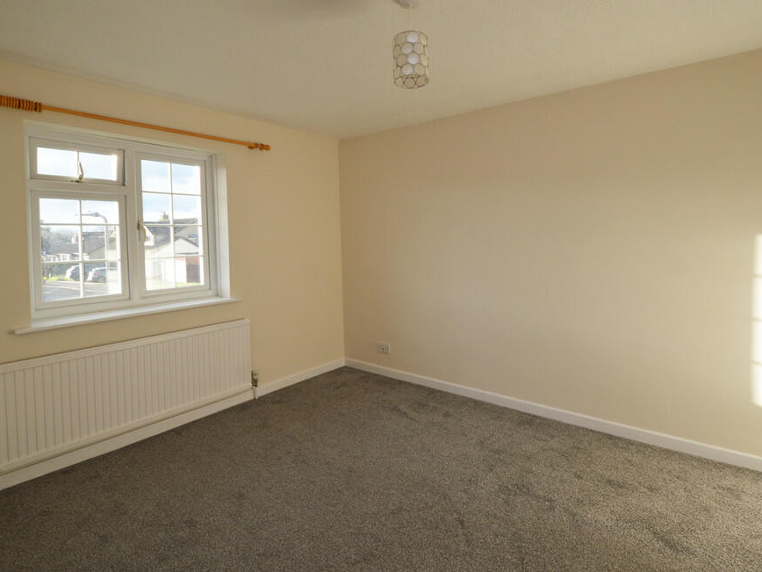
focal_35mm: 17
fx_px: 374
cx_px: 384
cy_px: 278
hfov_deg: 91.0
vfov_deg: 74.7
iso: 250
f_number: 5.6
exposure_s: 1/125
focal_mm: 10
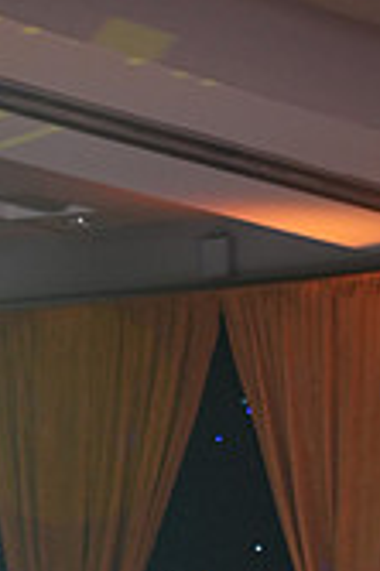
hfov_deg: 5.6
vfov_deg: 8.2
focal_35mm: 243
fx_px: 3855
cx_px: 413
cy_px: 961
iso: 1250
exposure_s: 1/400
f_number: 4
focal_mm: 70
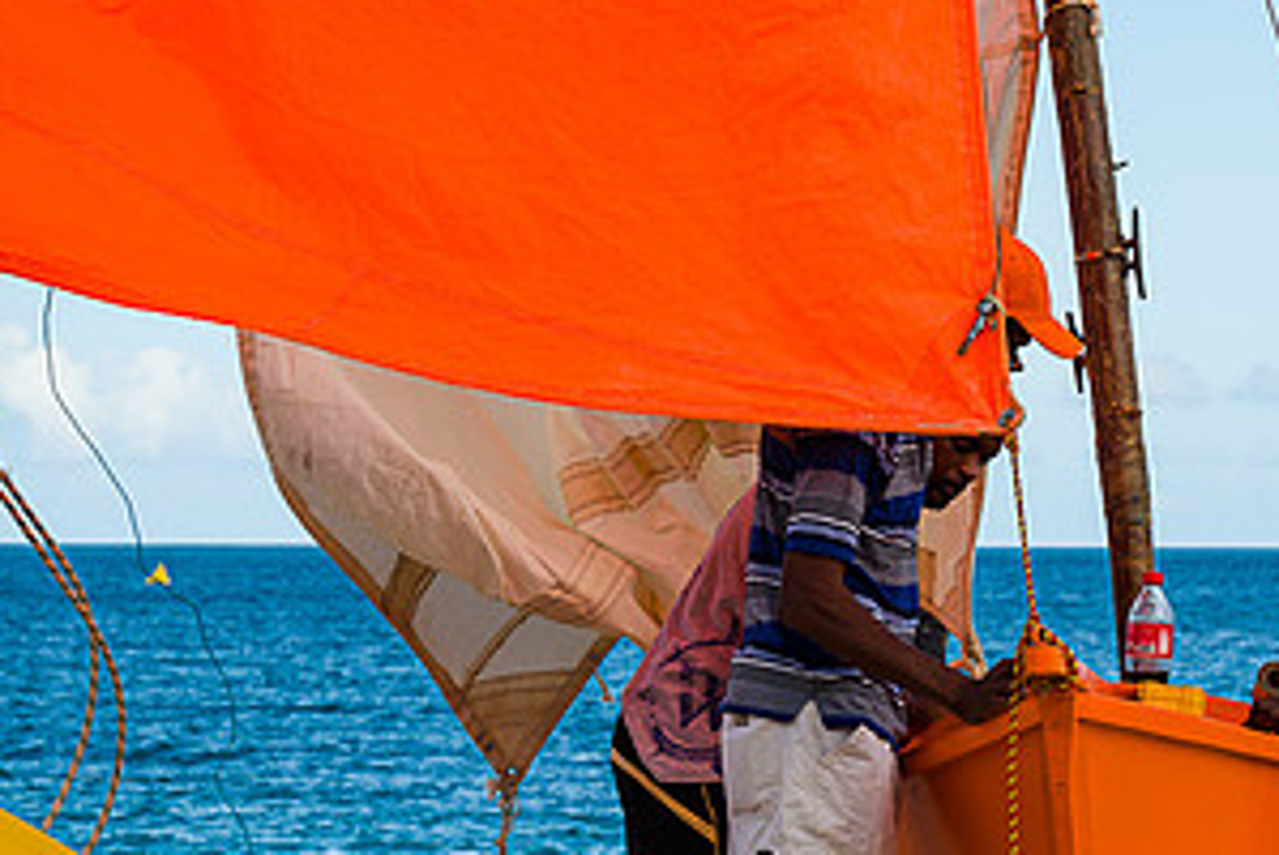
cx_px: 1037
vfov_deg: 8.3
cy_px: 628
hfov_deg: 12.4
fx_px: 5868
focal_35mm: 165
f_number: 6.3
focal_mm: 70
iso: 64
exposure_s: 1/320
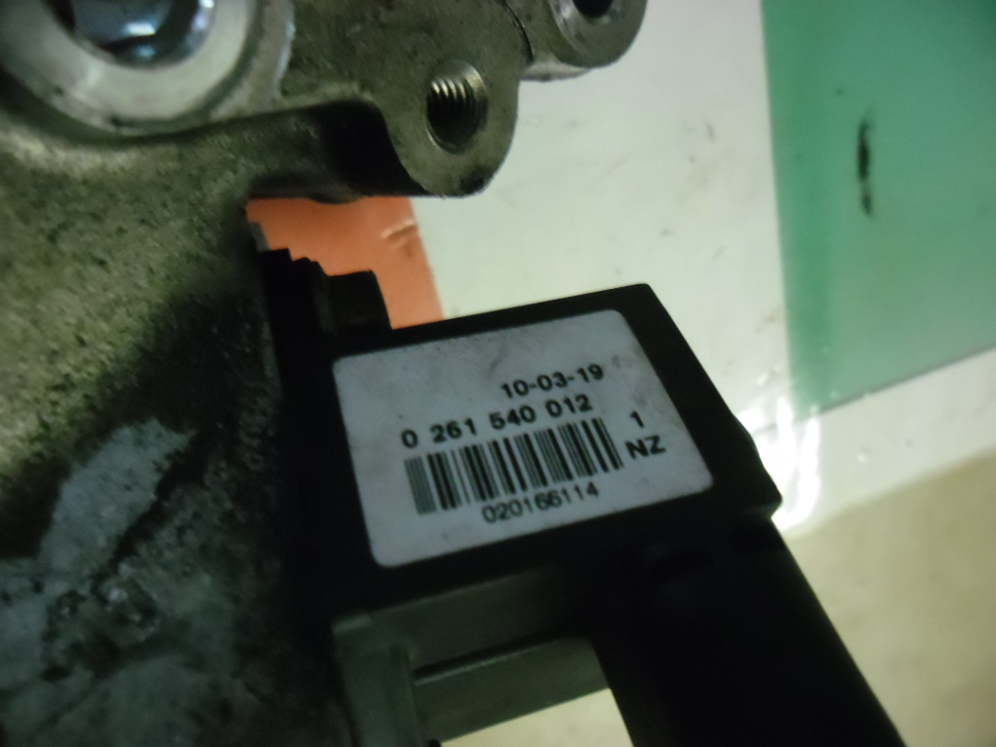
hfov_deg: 65.3
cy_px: 374
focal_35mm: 27
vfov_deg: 51.4
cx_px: 498
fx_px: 777
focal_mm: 4.9
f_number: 3.5
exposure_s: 1/22
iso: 800
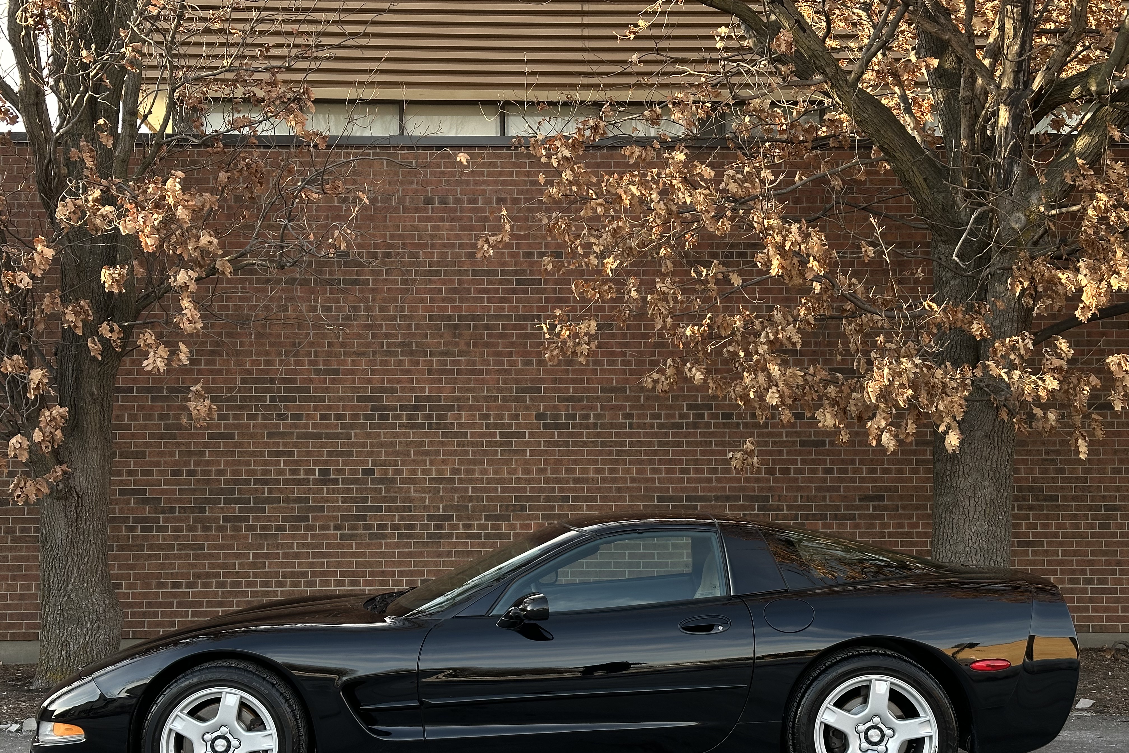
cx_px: 565
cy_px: 413
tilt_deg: +2.5
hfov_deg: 39.6
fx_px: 1568
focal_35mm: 50
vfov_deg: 27.0
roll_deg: +0.1
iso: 64
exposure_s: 1/344
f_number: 1.78
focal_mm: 6.86
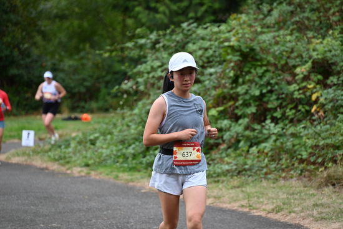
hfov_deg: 10.3
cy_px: 114
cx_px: 172
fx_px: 1906
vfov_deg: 6.9
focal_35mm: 200
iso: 560
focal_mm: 200
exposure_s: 1/250
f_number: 6.3
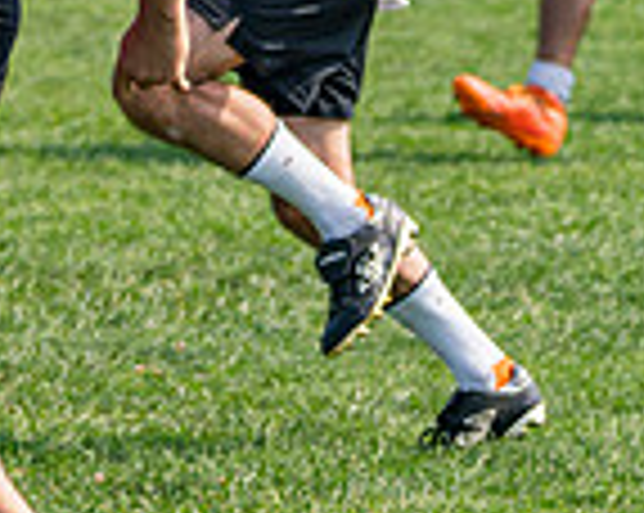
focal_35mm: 548
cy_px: -25
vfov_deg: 2.8
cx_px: -477
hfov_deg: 3.5
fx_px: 10431
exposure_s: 1/5000
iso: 400
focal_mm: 96
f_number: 2.8
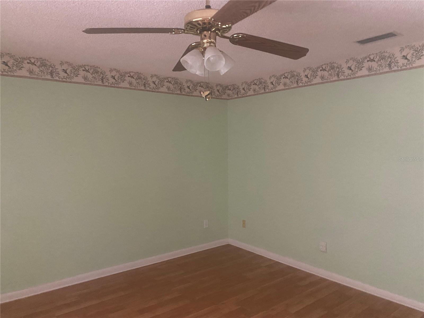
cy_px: 159
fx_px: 318
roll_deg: +0.8
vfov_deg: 53.1
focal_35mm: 26
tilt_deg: -3.0
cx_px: 212
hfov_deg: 67.3
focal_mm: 4.25
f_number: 1.8
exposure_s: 1/30
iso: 640
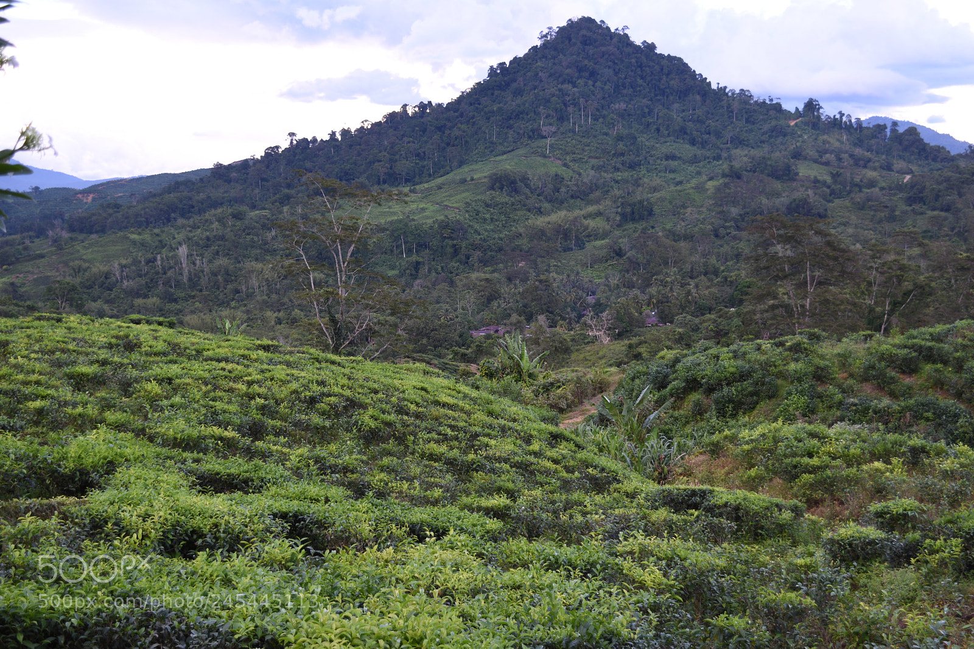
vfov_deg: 28.1
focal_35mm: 48
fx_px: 1298
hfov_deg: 41.1
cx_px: 487
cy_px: 324
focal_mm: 32
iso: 100
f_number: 5
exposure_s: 1/60
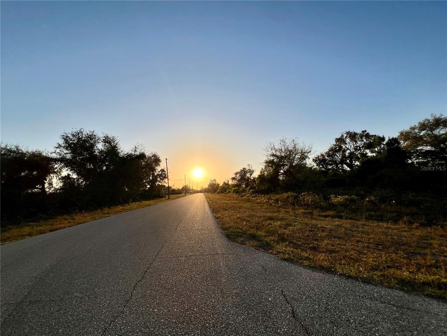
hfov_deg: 106.2
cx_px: 224
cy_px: 168
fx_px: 168
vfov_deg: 89.9
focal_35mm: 13
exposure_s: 1/3534
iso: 40
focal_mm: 1.57
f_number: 1.8
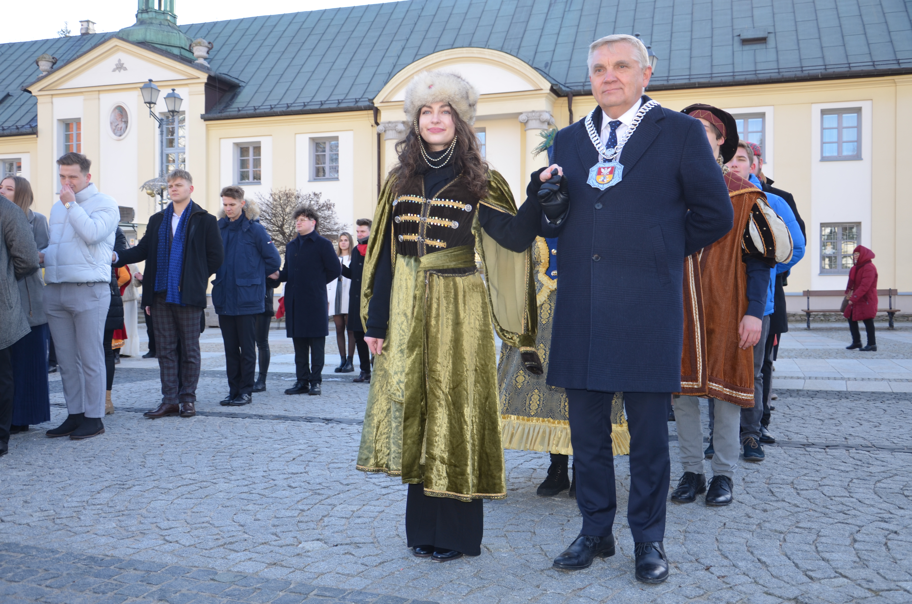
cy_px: 302
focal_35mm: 36
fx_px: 910
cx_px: 456
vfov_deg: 36.7
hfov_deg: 53.2
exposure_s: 1/200
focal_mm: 24
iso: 180
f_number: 3.8
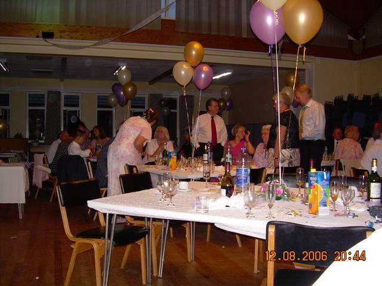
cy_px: 143
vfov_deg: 37.7
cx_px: 191
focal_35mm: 38
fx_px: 419
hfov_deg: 49.0
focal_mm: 6.3
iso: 200
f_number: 2.8
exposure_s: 1/60
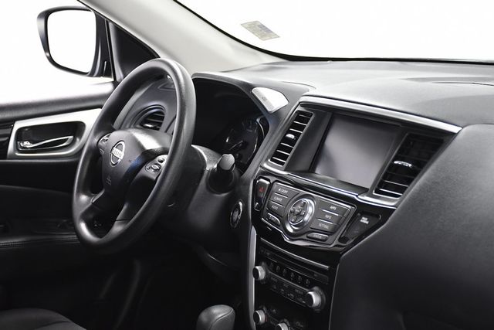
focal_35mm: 72
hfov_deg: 28.1
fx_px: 988
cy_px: 165
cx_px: 247
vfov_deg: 18.9
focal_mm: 48
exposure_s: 1/125
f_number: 4.5
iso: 2500
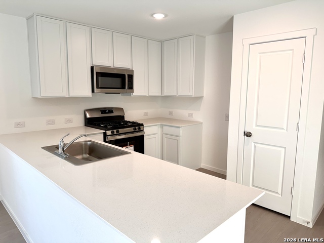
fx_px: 225
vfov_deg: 56.8
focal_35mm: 24
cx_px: 162
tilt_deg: -7.3
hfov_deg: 71.6
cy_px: 122
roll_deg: +0.1
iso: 64
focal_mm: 6.76
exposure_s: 1/192
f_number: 1.78
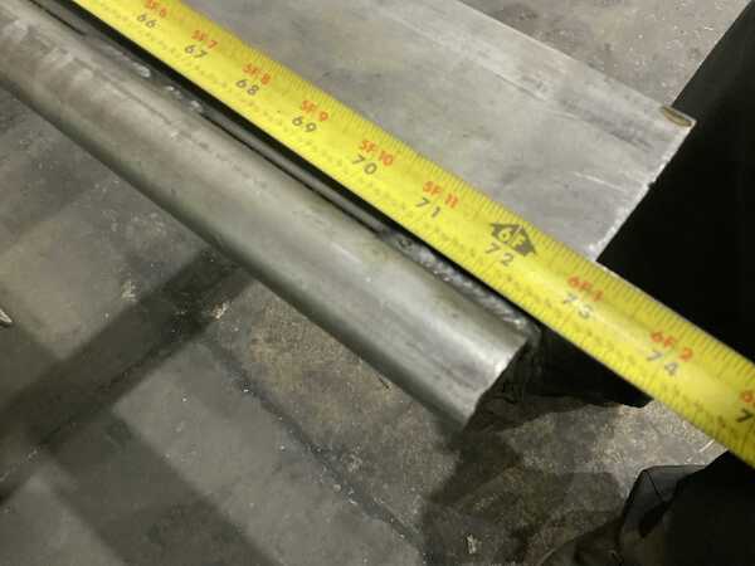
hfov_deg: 61.7
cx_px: 378
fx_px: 633
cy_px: 283
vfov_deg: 48.2
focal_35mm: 29
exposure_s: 1/40
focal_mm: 3
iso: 250
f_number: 1.8
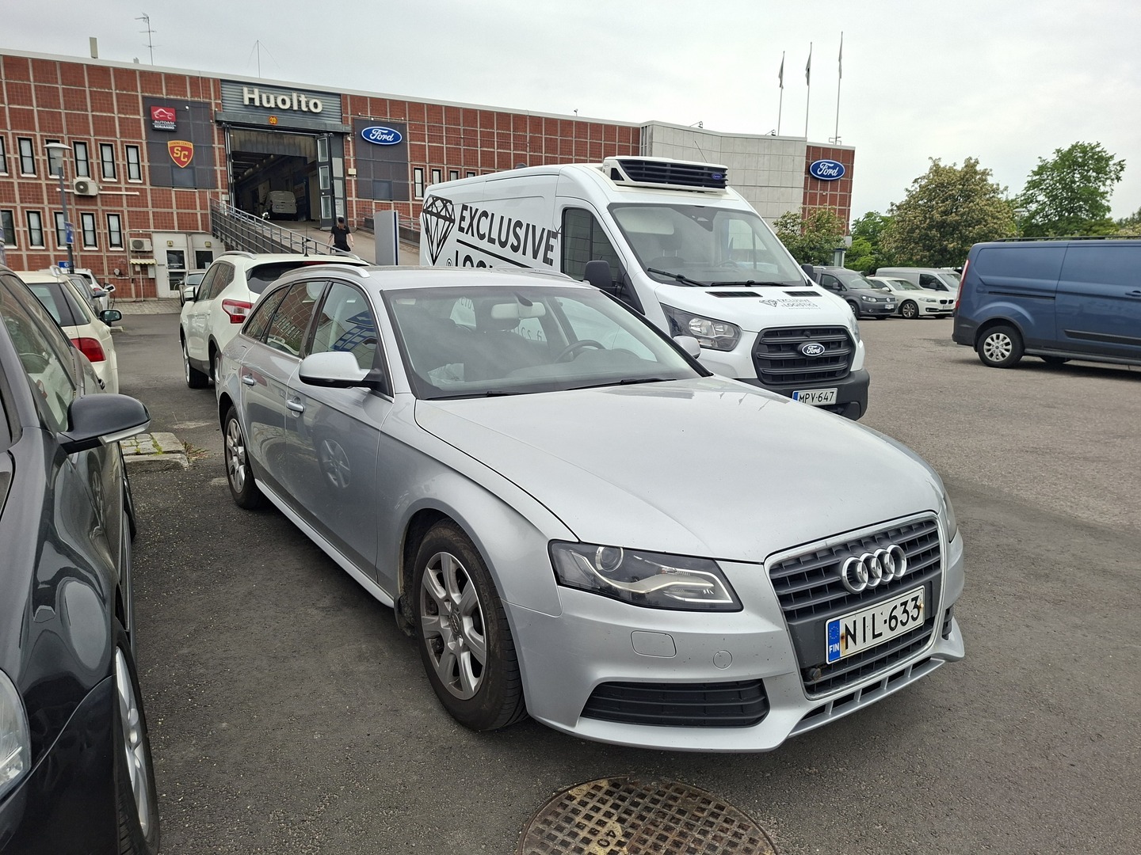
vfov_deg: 58.9
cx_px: 570
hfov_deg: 73.9
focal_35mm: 23
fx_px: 758
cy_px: 428
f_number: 1.8
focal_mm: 5.54
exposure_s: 1/663
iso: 50
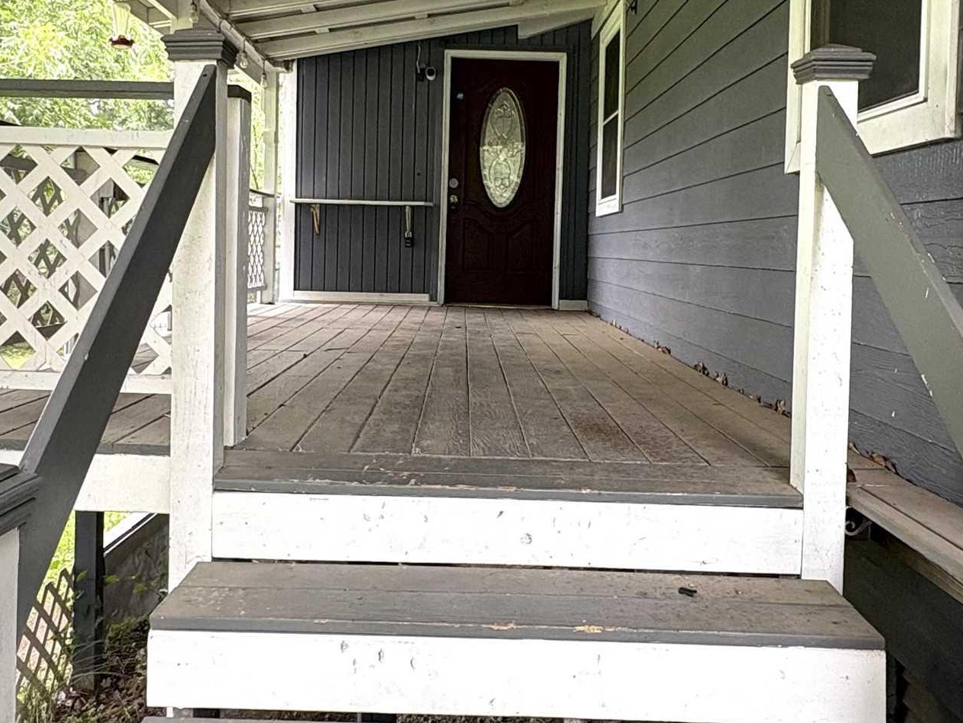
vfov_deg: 41.5
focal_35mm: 34
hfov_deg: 54.0
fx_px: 946
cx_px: 477
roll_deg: -0.5
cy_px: 267
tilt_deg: -1.3
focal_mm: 2.22
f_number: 2.2
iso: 80
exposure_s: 1/99
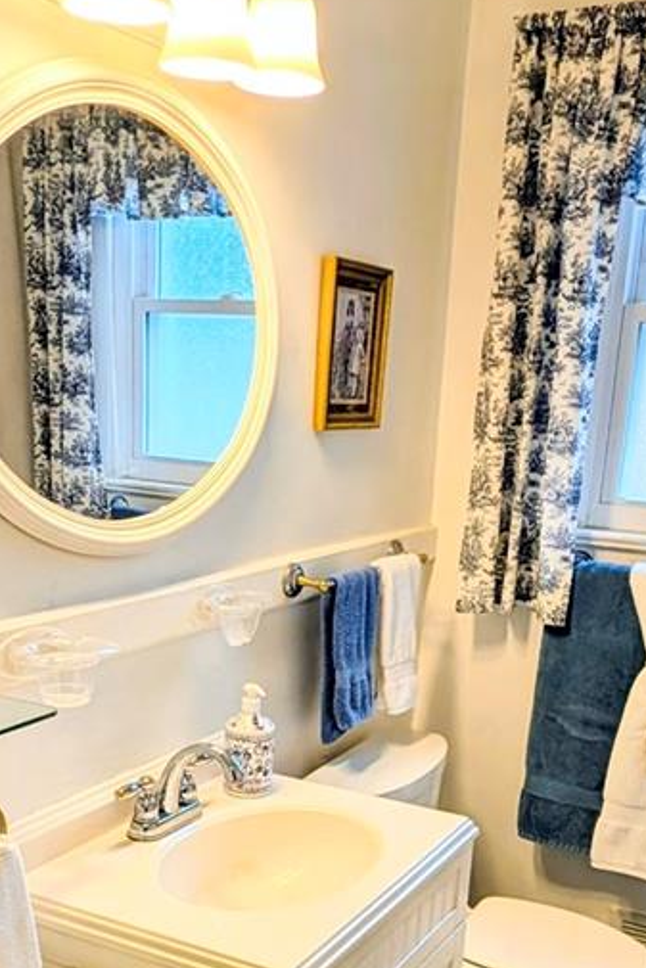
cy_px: 769
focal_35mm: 38
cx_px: 308
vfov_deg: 48.0
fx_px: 1022
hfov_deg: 35.1
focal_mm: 2.02
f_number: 1.7
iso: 48
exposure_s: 1/164
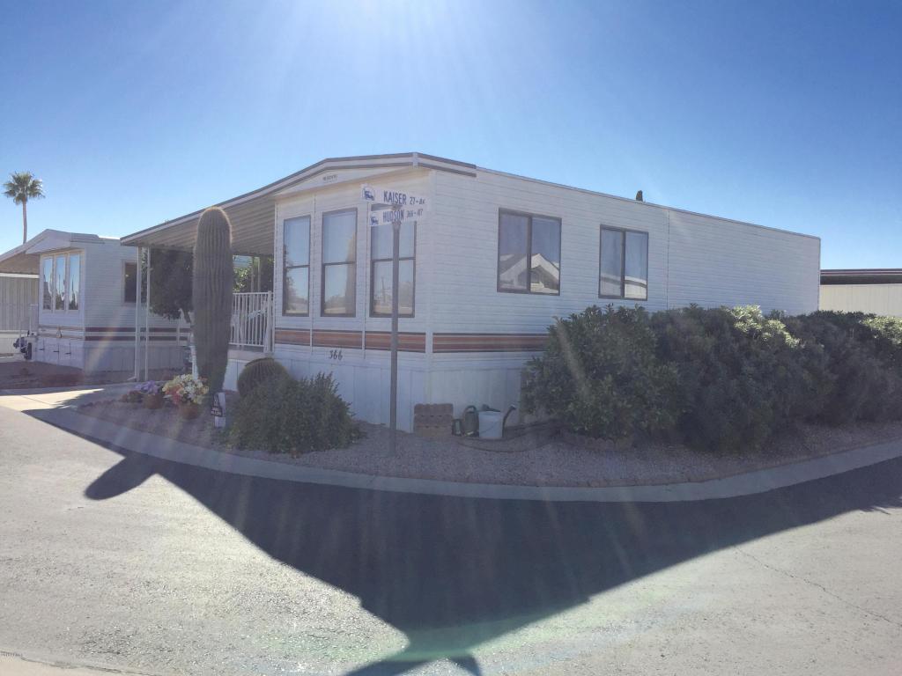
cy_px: 338
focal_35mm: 29
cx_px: 451
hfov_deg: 61.7
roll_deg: -1.7
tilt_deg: -2.0
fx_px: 756
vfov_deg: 48.2
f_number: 2.2
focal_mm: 4.15
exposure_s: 1/2639
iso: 32
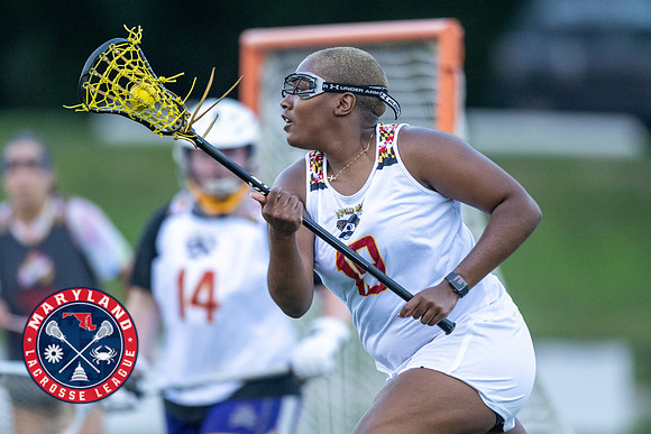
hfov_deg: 3.5
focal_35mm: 583
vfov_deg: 2.4
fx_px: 10544
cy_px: 232
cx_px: 359
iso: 2000
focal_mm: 400
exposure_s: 1/1000
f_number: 2.8
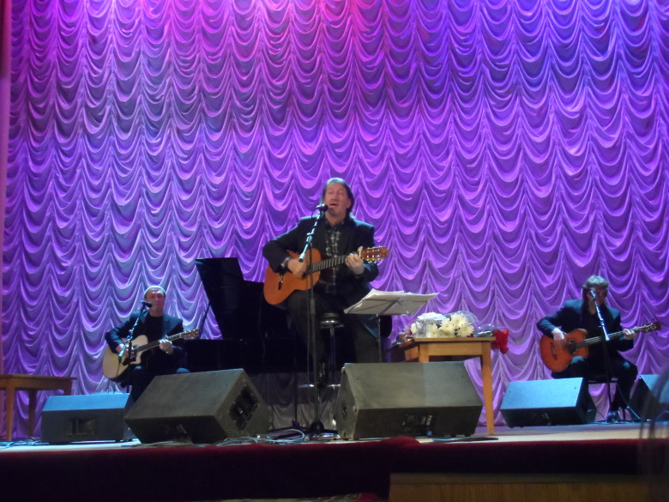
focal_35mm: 41
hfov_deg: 45.8
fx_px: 792
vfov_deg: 35.1
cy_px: 251
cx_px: 334
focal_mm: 6.8
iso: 800
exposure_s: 1/30
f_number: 3.7
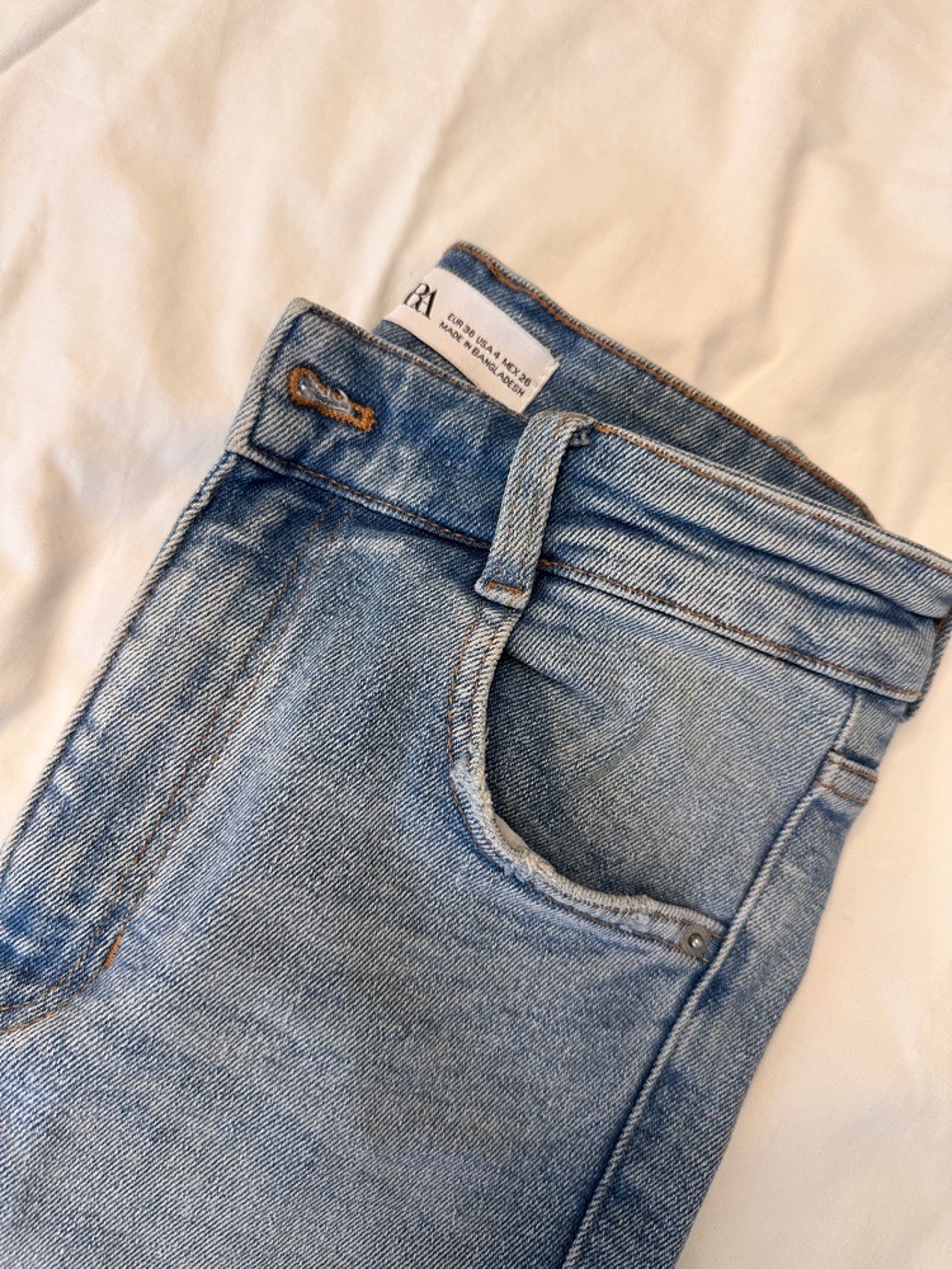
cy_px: 634
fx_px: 880
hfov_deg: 56.8
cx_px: 476
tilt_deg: -79.4
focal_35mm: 24
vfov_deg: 71.6
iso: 200
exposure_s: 1/121
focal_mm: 6.86
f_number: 1.78
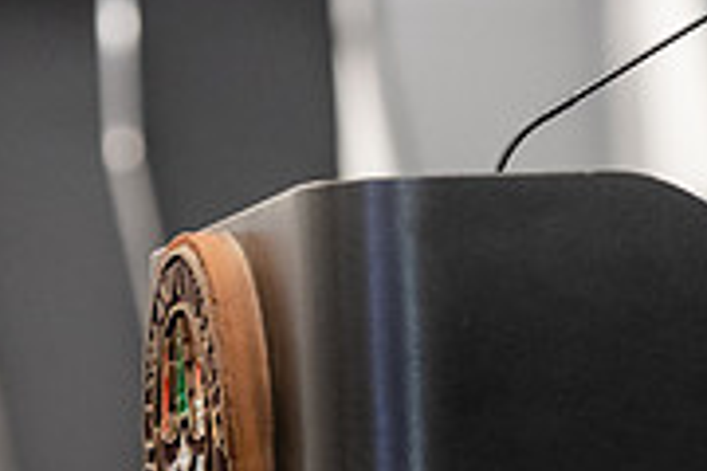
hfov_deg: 4.7
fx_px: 8523
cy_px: 77
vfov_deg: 3.2
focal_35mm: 434
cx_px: 974
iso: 3200
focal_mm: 135
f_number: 3.2
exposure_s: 1/200
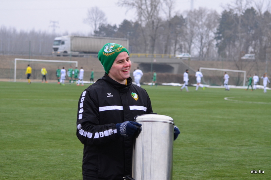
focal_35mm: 112
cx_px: 136
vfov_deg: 12.1
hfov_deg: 18.2
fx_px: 845
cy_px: 90
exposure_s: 1/320
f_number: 4.5
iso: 640
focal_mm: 75
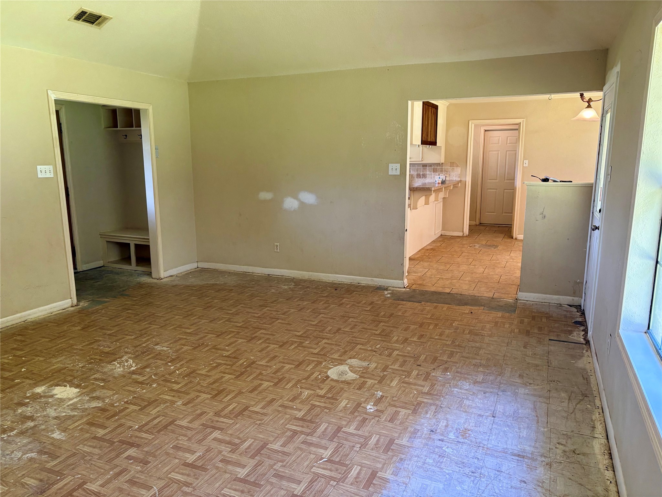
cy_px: 248
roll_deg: +0.4
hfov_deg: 67.3
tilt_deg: -10.3
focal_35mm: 26
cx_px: 331
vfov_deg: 53.1
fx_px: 497
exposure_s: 1/60
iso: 160
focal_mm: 5.96
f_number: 1.6
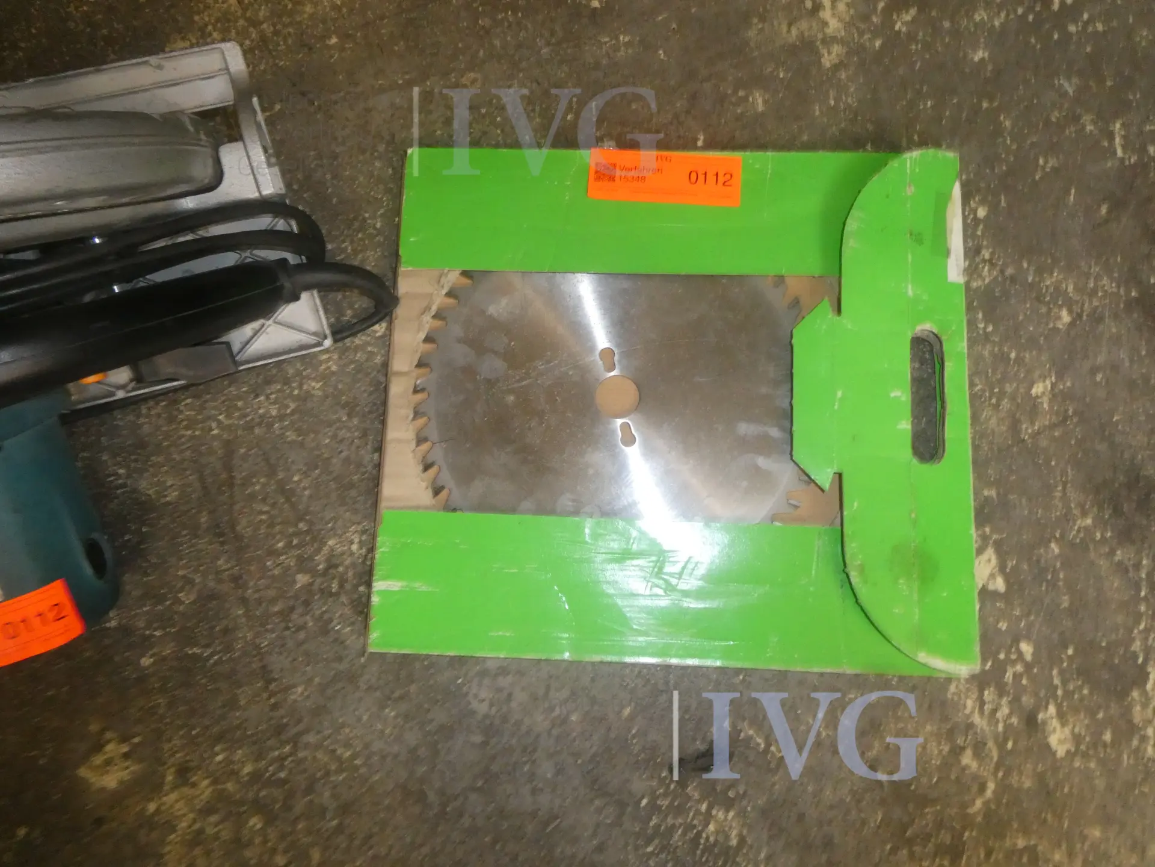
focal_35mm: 24
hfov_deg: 71.6
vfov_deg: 56.8
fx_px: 801
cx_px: 578
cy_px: 434
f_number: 3.3
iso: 800
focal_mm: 4.3
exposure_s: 1/60
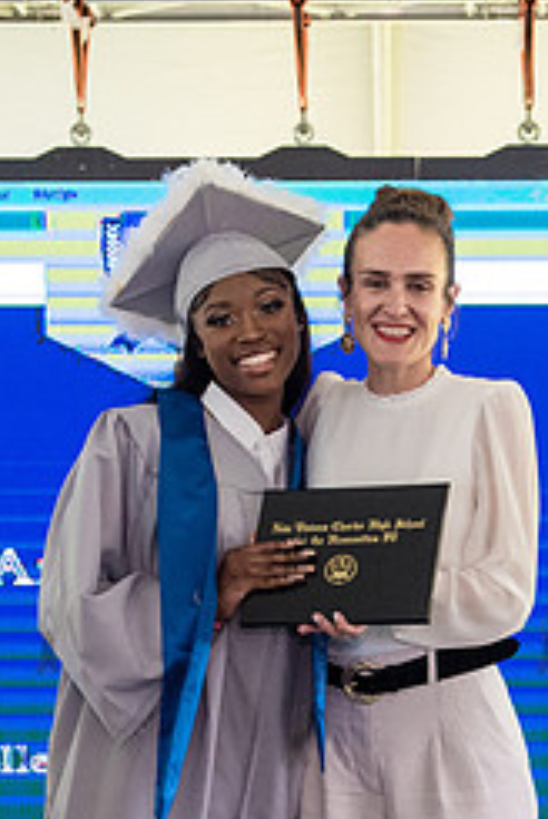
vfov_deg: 17.3
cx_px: 338
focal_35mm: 117
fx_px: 2664
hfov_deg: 11.7
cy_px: 708
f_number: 4
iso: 2500
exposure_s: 1/800
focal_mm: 38
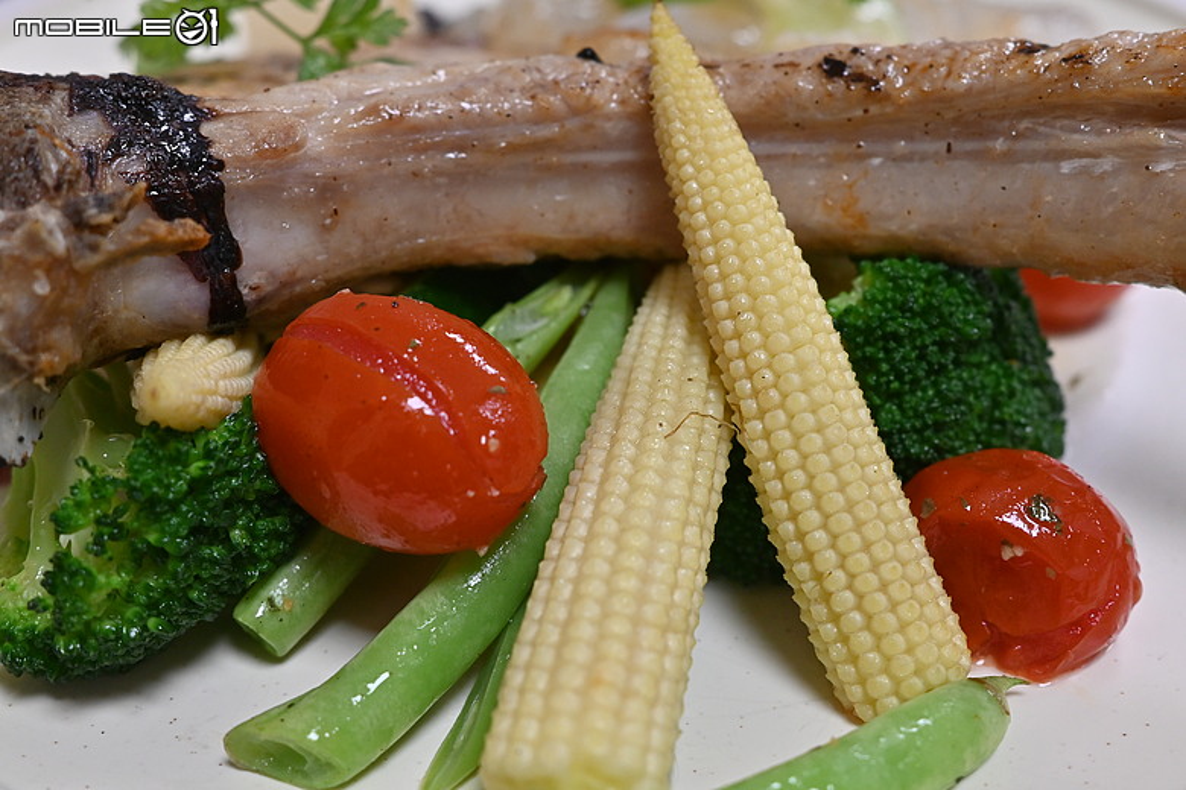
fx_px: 1384
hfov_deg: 46.4
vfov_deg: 31.9
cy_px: 395
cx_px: 593
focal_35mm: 42
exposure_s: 1/100
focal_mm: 28
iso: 640
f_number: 5.6
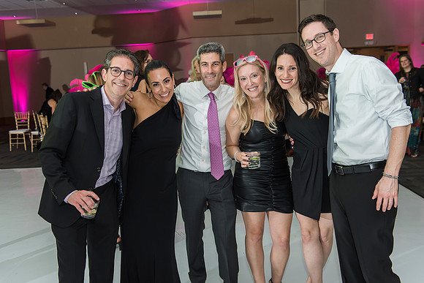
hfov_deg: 53.1
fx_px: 424
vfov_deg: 36.9
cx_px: 212
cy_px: 142
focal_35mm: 36
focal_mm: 36
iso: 800
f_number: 4
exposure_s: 1/100
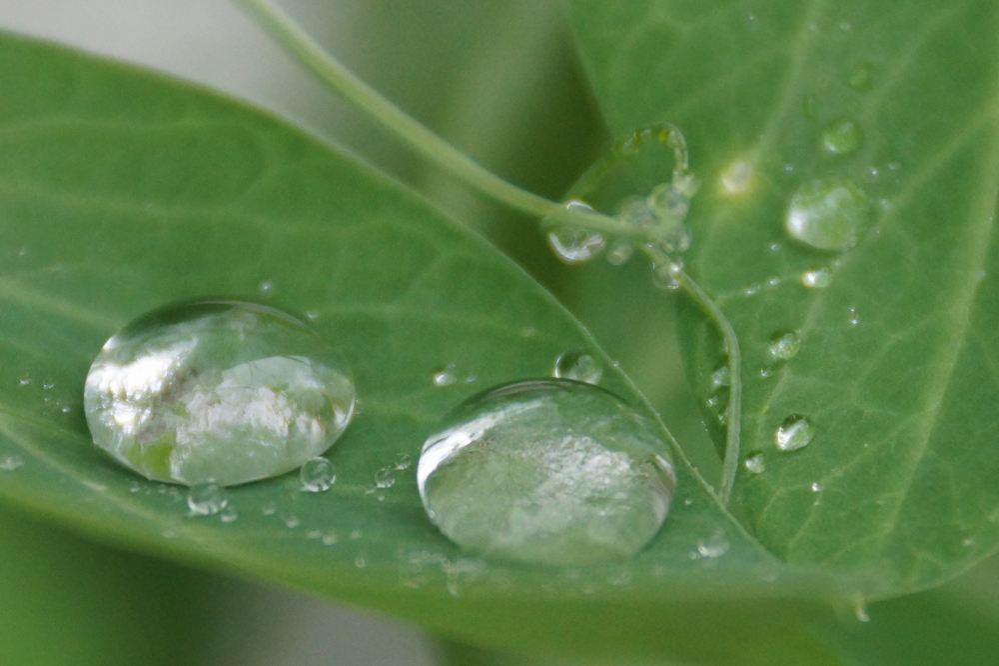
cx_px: 500
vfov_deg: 3.7
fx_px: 10402
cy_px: 333
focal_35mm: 375
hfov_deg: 5.5
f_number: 6.3
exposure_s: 1/400
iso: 1000
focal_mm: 250
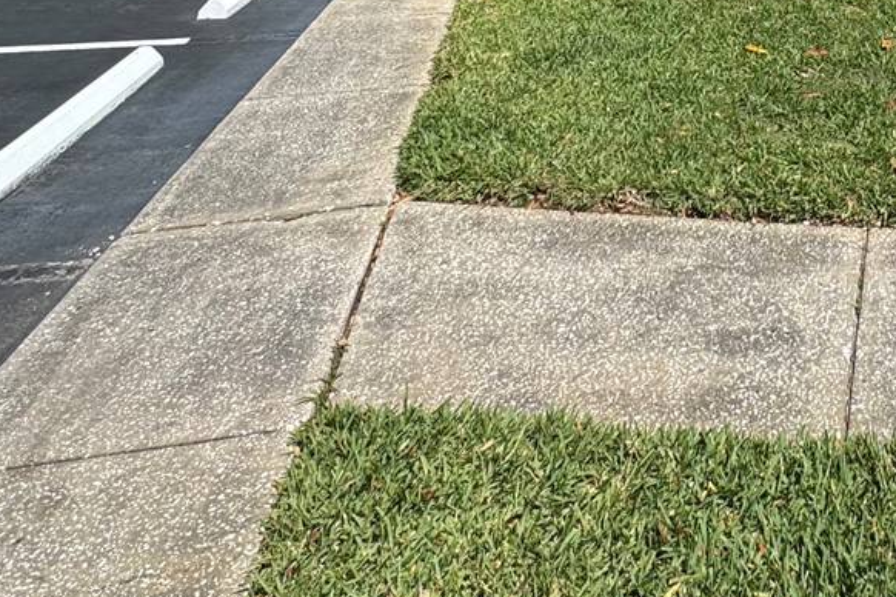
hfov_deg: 45.3
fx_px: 995
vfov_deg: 26.2
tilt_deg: +0.6
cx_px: 754
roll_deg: -0.7
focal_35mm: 40
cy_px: -255
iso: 50
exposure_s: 1/899
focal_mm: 2.22
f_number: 2.2
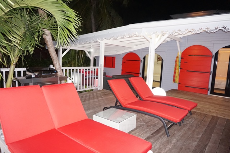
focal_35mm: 24
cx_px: 115
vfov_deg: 53.1
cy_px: 76
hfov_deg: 73.8
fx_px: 153
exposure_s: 1/60
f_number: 3.5
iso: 3200
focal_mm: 16
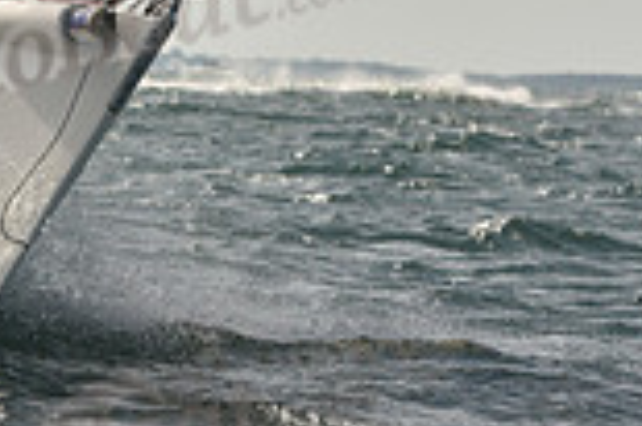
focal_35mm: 543
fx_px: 9673
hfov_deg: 3.8
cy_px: -118
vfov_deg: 2.5
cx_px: -418
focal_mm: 145
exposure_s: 1/1000
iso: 320
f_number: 8
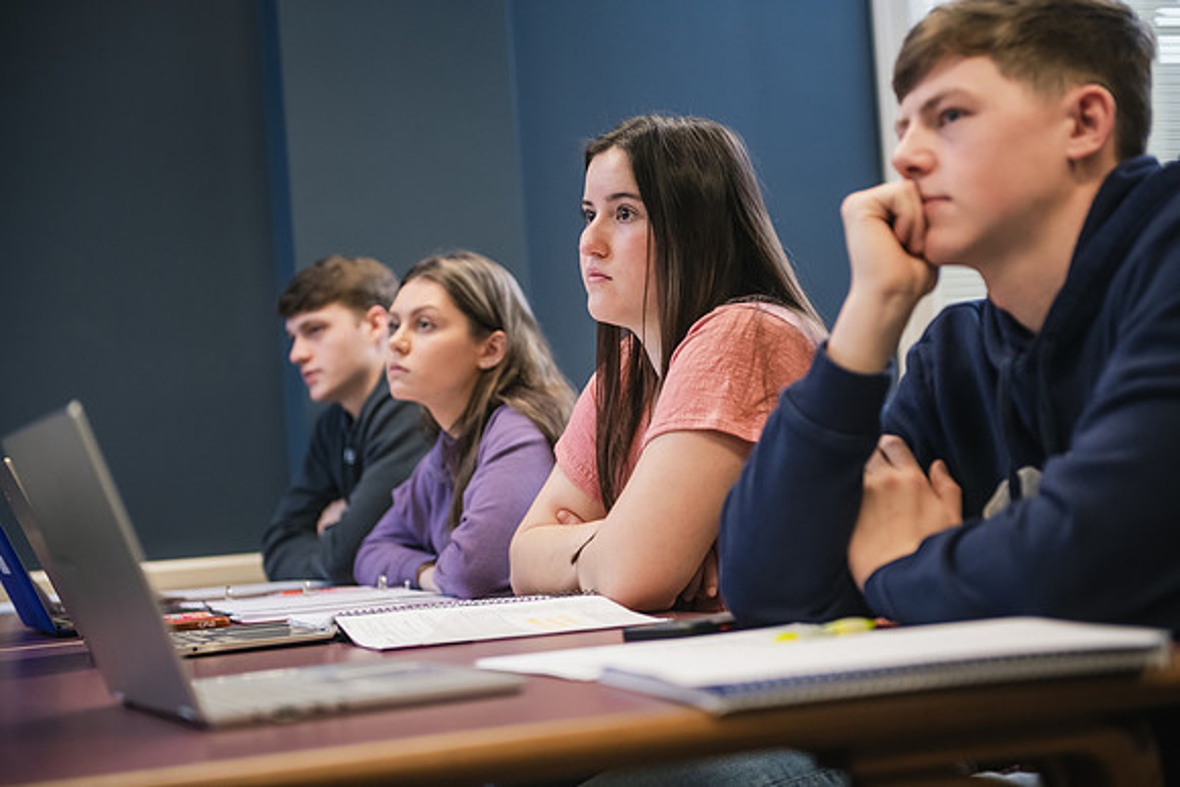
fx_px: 2164
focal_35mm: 66
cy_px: 394
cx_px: 590
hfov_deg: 30.5
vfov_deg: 20.6
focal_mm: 66
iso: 1250
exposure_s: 1/200
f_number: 2.8
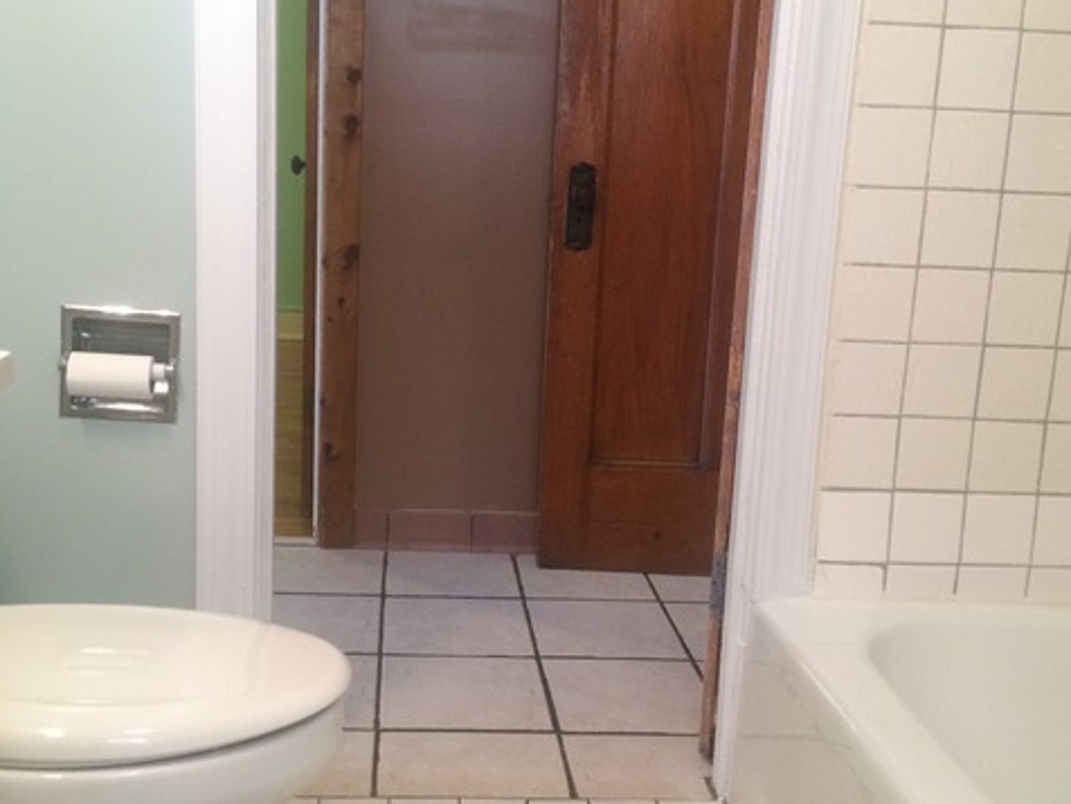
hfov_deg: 47.9
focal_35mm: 39
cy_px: 390
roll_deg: -2.4
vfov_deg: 36.8
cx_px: 526
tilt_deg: -12.0
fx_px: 1207
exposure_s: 1/30
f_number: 2.2
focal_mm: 4.15
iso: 125
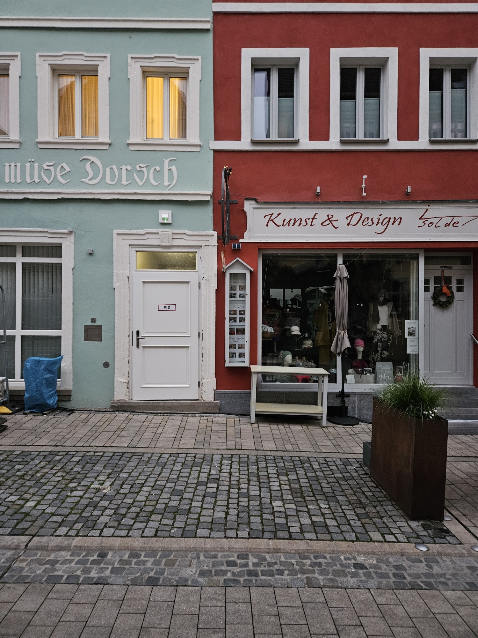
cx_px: 239
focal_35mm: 23
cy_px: 319
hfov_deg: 58.9
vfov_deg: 73.9
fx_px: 423
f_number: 1.8
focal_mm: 5.4
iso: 640
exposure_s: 1/25
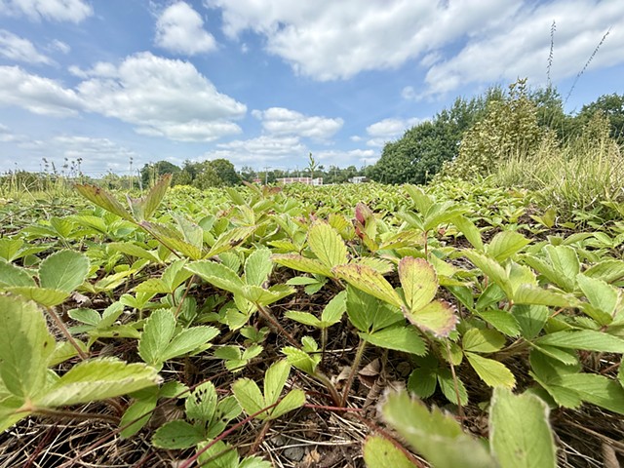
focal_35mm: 14
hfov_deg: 102.1
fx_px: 252
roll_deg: +1.3
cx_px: 312
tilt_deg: -10.3
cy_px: 234
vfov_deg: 85.7
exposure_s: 1/955
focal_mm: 2.2
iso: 50
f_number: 2.2
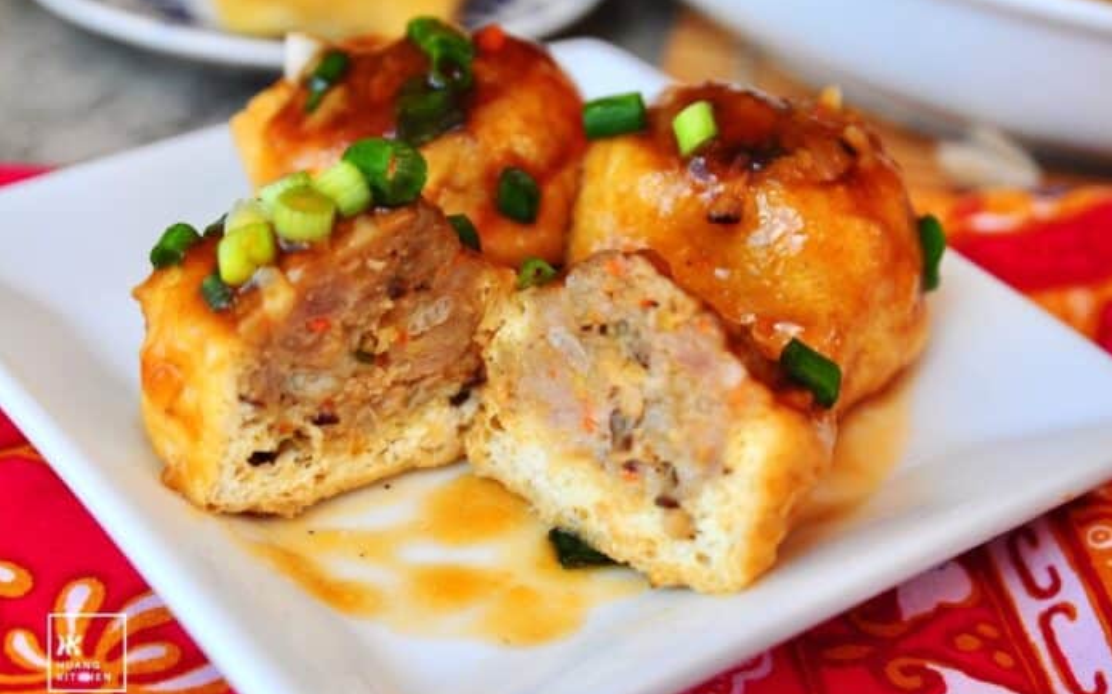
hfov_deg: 26.8
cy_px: 366
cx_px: 558
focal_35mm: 77
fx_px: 2333
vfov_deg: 16.9
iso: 200
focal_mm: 50
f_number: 4.8
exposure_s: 1/250
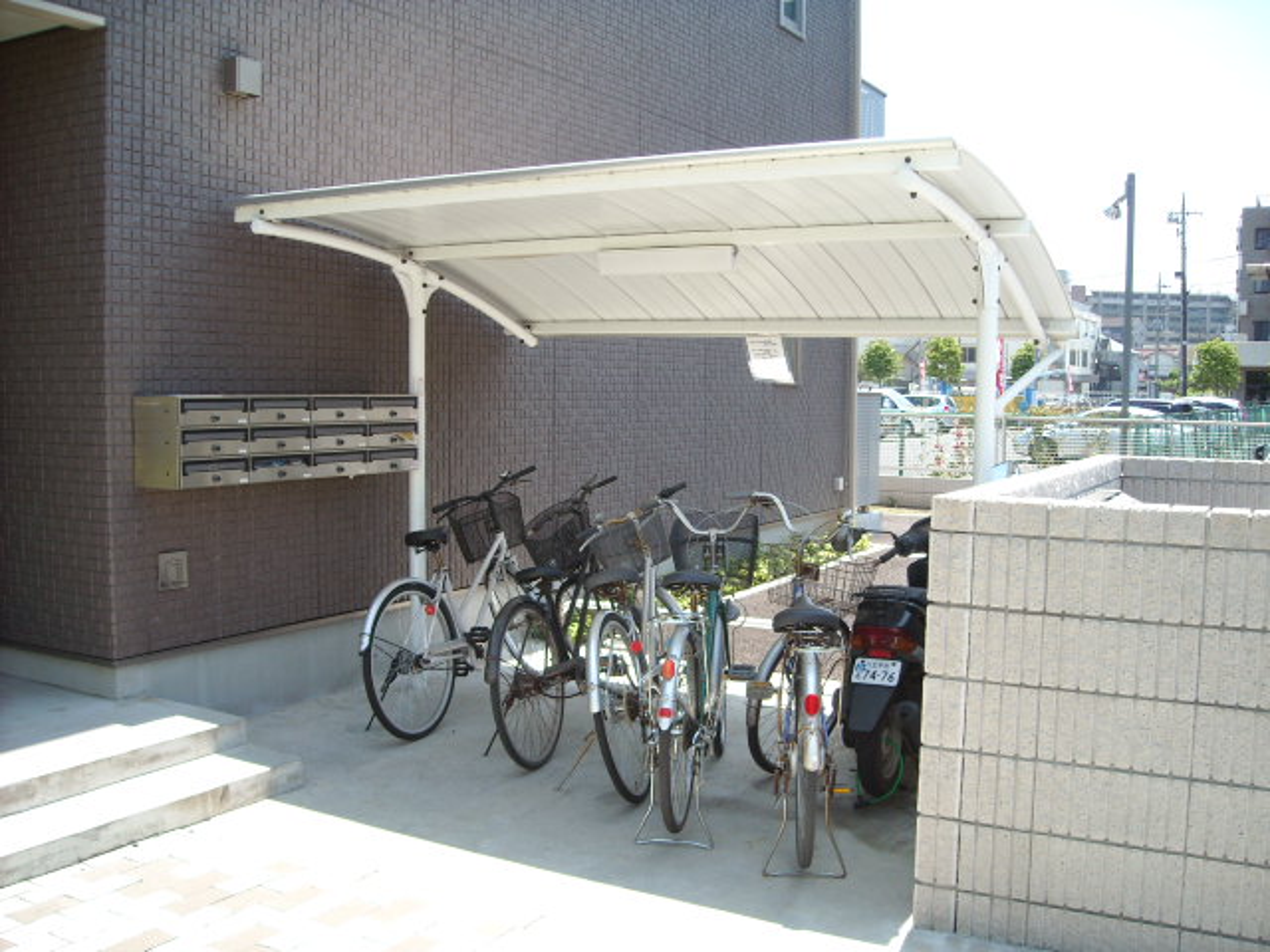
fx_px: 1284
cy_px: 476
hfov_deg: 52.6
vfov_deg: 40.7
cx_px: 635
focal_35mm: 35
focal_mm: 5.7
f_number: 2.8
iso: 64
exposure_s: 1/323
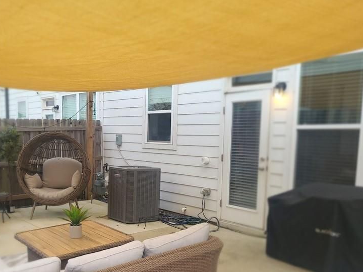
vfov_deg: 38.3
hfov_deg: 49.3
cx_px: 122
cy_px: 176
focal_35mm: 37
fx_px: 388
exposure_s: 1/500
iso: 40
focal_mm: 5.4
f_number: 1.8
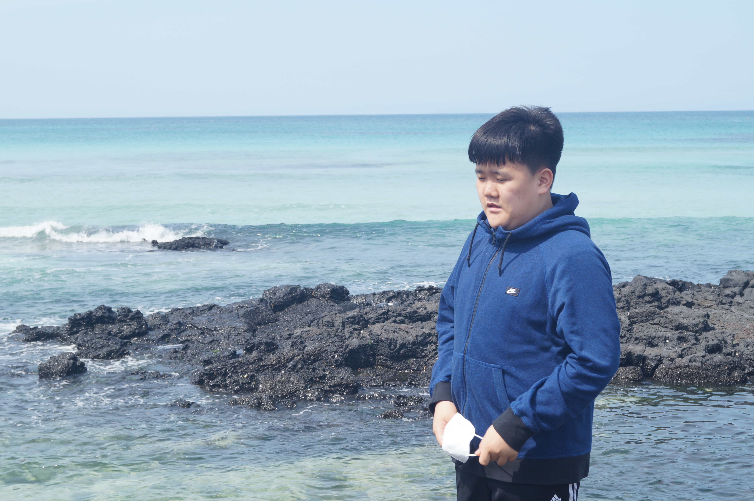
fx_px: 1412
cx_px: 377
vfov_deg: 20.1
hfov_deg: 29.9
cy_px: 250
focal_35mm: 68
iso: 100
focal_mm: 45
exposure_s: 1/200
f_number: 8
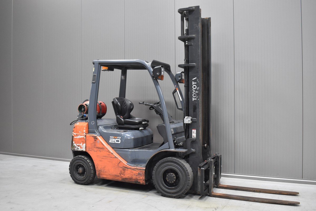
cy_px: 106
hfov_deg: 57.2
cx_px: 158
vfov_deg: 40.0
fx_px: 290
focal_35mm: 33
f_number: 4
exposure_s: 1/40
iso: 1600
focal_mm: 22
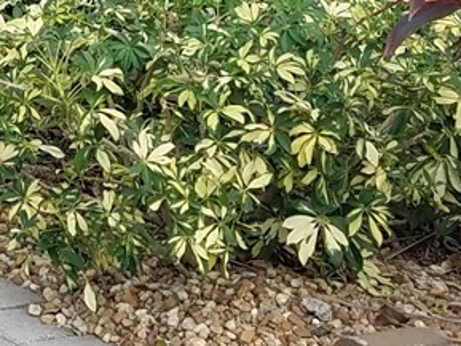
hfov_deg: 13.1
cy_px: -453
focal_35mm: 144
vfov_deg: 9.3
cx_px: -188
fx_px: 1919
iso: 50
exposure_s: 1/415
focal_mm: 4.2
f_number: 1.7
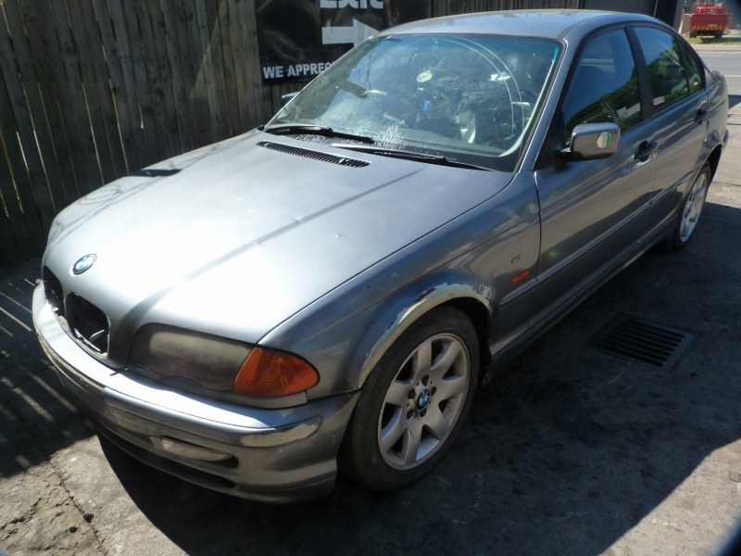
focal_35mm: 25
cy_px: 278
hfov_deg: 69.4
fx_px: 535
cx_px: 370
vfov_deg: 54.9
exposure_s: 1/200
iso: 125
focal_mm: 4.5
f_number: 5
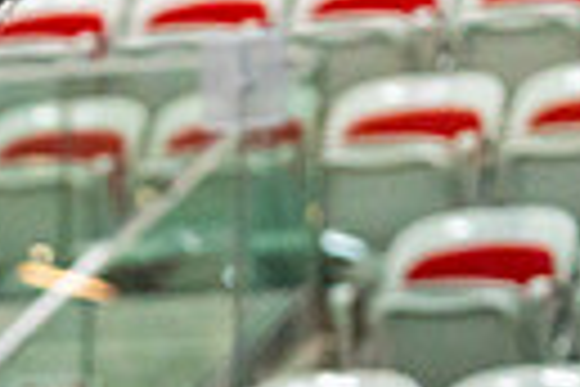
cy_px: 799
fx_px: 5075
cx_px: -387
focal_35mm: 315
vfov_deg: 4.3
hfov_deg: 6.4
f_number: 2.8
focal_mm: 70
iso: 3200
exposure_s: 1/1250
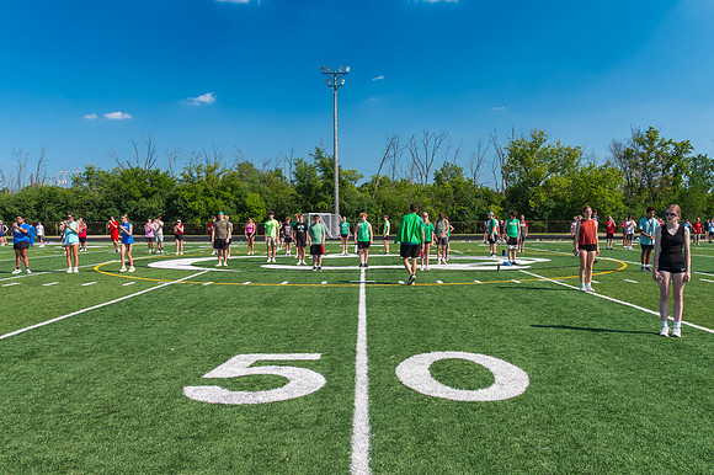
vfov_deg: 42.4
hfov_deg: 60.5
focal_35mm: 31
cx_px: 377
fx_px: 612
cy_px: 240
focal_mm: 27
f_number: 13
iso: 1250
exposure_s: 1/640
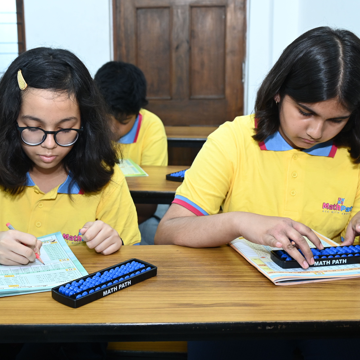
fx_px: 612
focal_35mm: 52
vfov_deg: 32.8
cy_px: 165
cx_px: 150
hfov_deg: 32.7
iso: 1600
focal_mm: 36
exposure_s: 1/160
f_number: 5
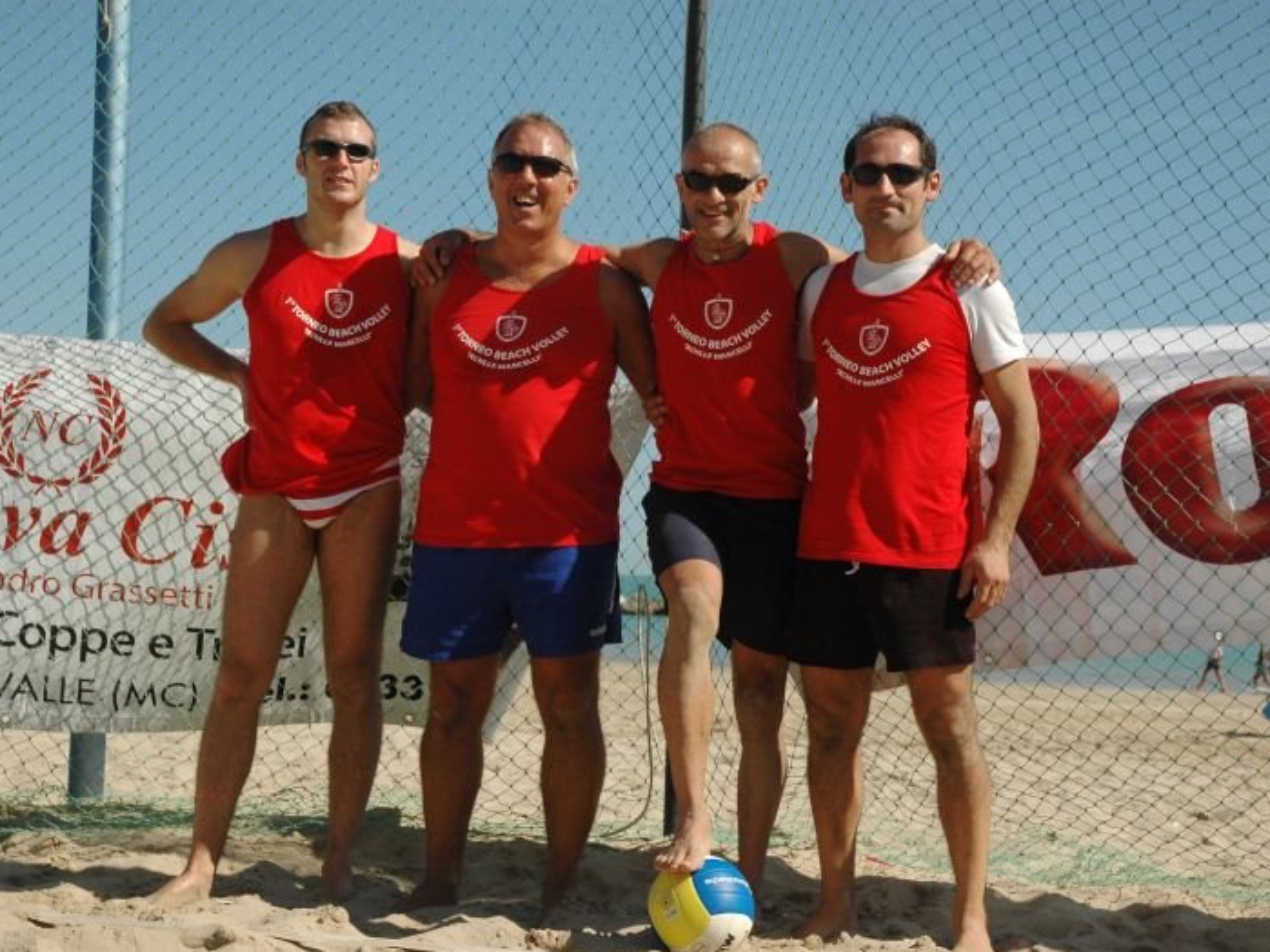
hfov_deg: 29.4
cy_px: 481
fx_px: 2421
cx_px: 641
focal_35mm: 66
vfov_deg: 22.2
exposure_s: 1/2000
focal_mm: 40
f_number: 6.3
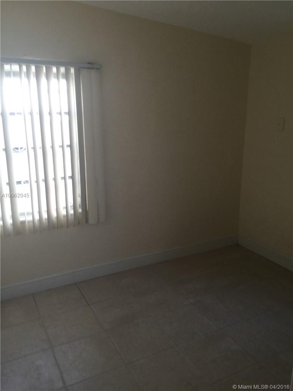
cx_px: 146
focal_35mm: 29
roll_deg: -0.1
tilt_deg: -14.0
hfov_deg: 48.2
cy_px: 196
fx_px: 327
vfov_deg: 61.7
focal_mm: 4.15
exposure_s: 1/30
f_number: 2.2
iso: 32
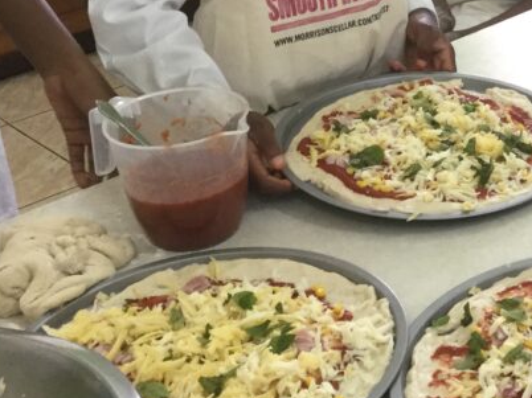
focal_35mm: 79
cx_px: 544
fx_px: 1213
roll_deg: +2.5
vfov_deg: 18.5
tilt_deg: -24.1
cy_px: 75
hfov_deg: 23.6
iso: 100
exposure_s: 1/33
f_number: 2.4
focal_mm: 3.3
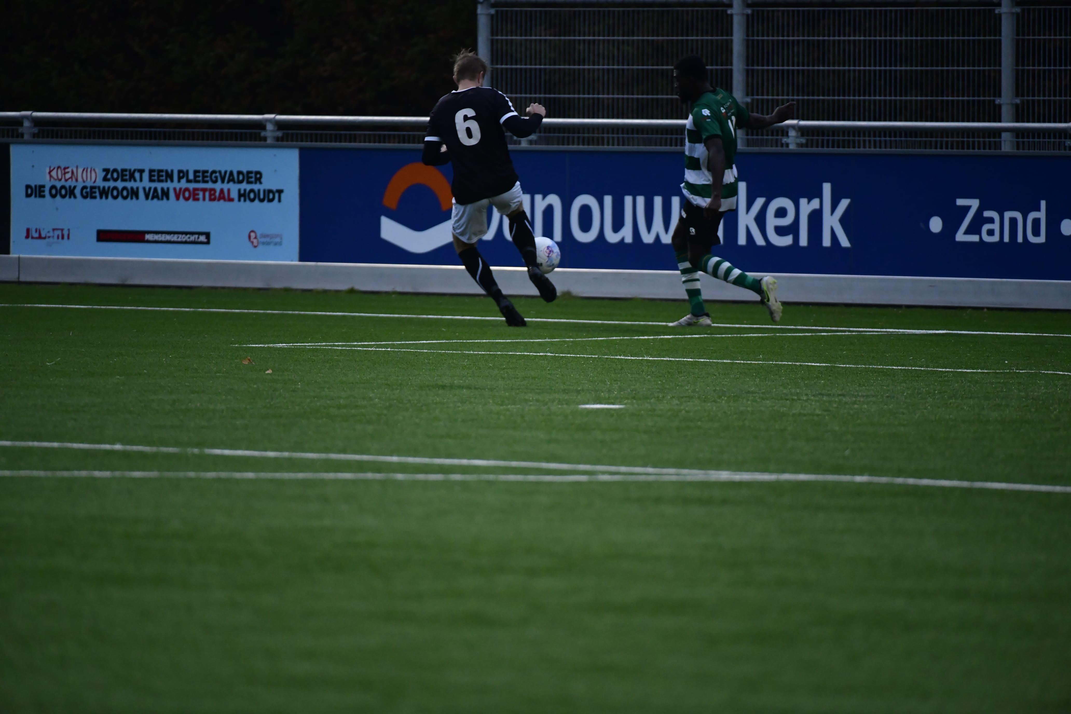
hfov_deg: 6.9
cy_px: 357
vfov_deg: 4.6
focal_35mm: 300
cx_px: 536
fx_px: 8924
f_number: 4
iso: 4500
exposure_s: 1/1000
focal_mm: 300
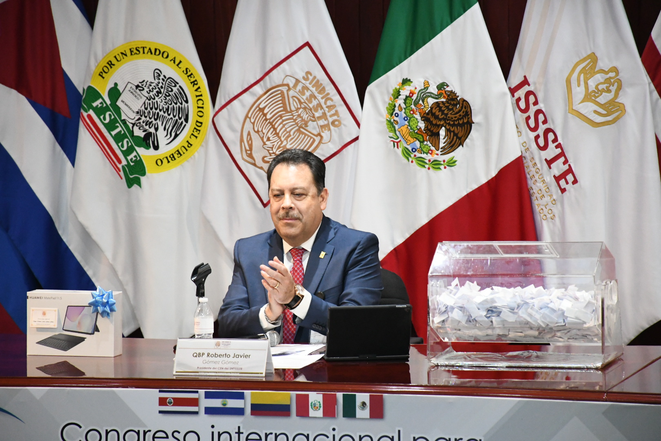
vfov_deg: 6.5
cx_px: 330
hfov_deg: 9.8
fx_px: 3856
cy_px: 220
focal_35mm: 210
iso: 5000
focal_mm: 140
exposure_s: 1/125
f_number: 6.3
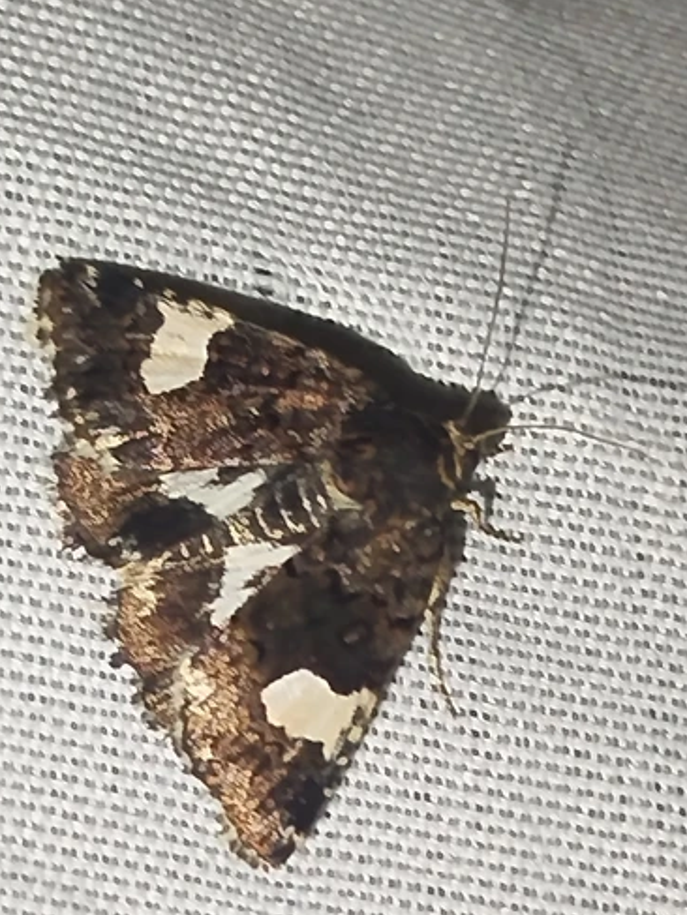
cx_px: 304
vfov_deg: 13.4
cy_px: 594
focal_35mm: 147
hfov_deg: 10.1
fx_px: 3890
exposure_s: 1/50
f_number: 1.7
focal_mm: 5.31
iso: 100
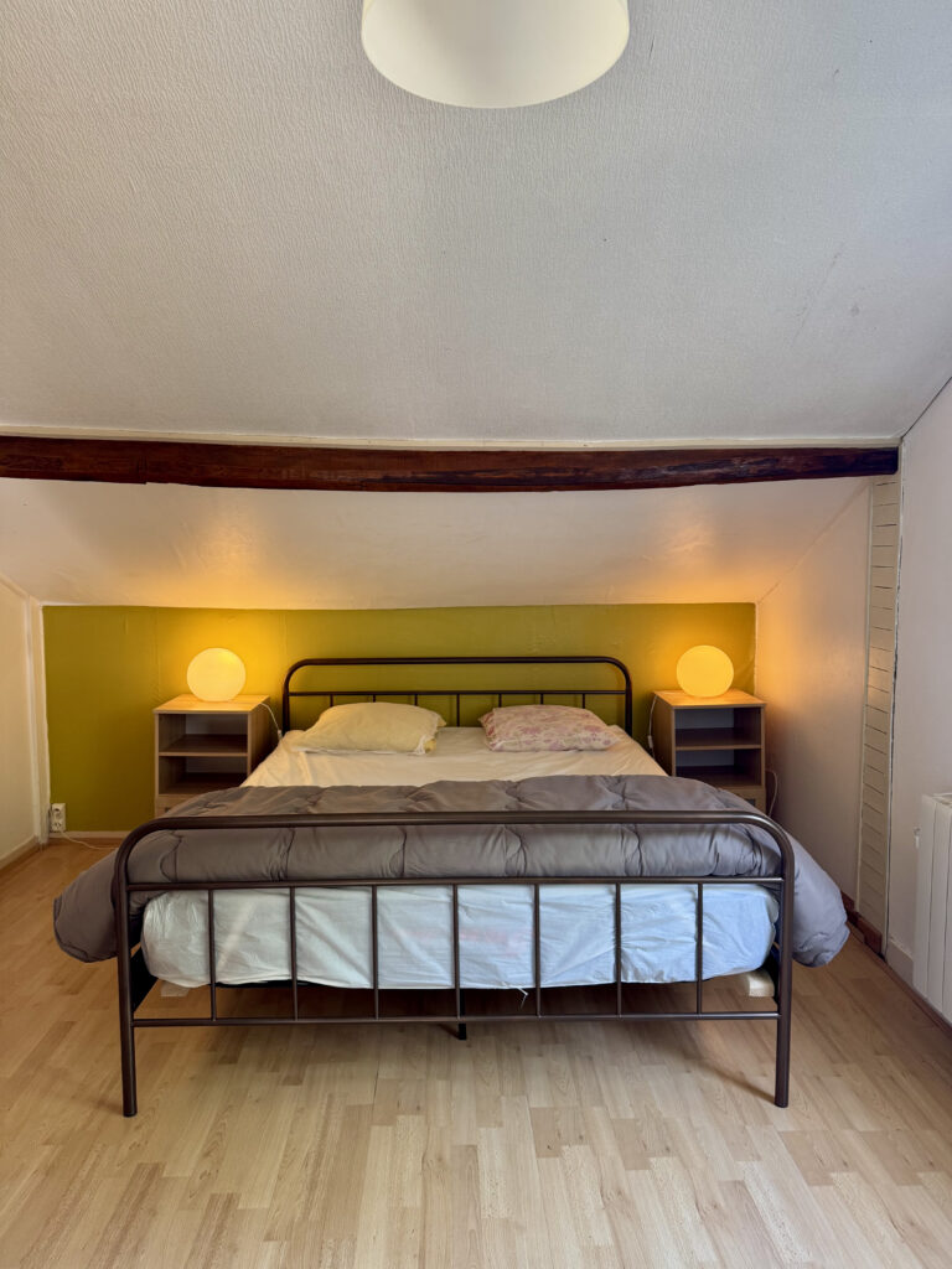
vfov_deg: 71.6
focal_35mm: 24
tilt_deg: -3.8
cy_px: 634
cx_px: 476
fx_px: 880
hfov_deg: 56.8
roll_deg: +0.0
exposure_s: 1/50
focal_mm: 6.76
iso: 160
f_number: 1.78
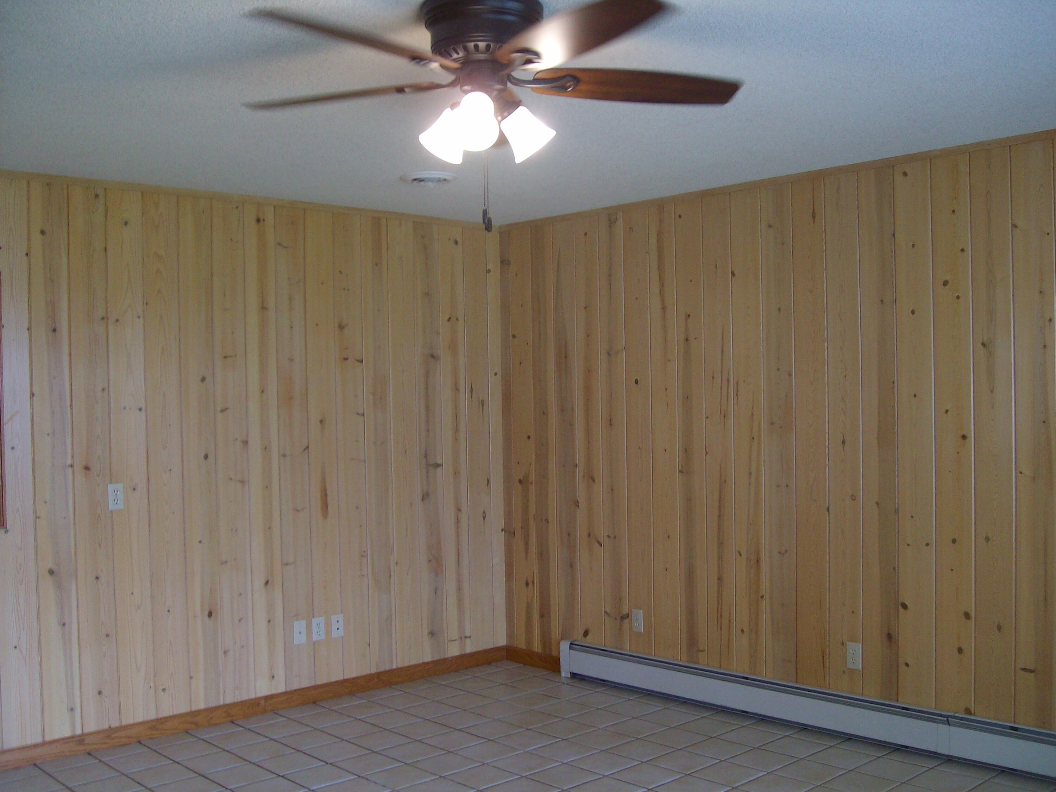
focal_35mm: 35
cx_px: 528
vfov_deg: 40.7
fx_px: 1068
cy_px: 396
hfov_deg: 52.6
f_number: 2.8
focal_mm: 5.8
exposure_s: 1/40
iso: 117
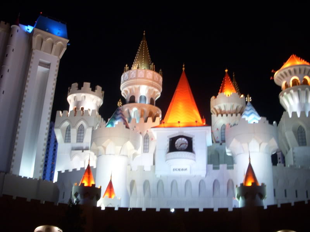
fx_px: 340
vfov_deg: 37.7
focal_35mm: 38
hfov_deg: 49.0
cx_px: 155
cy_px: 116
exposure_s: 1/13
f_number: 3.3
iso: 200
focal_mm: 6.3
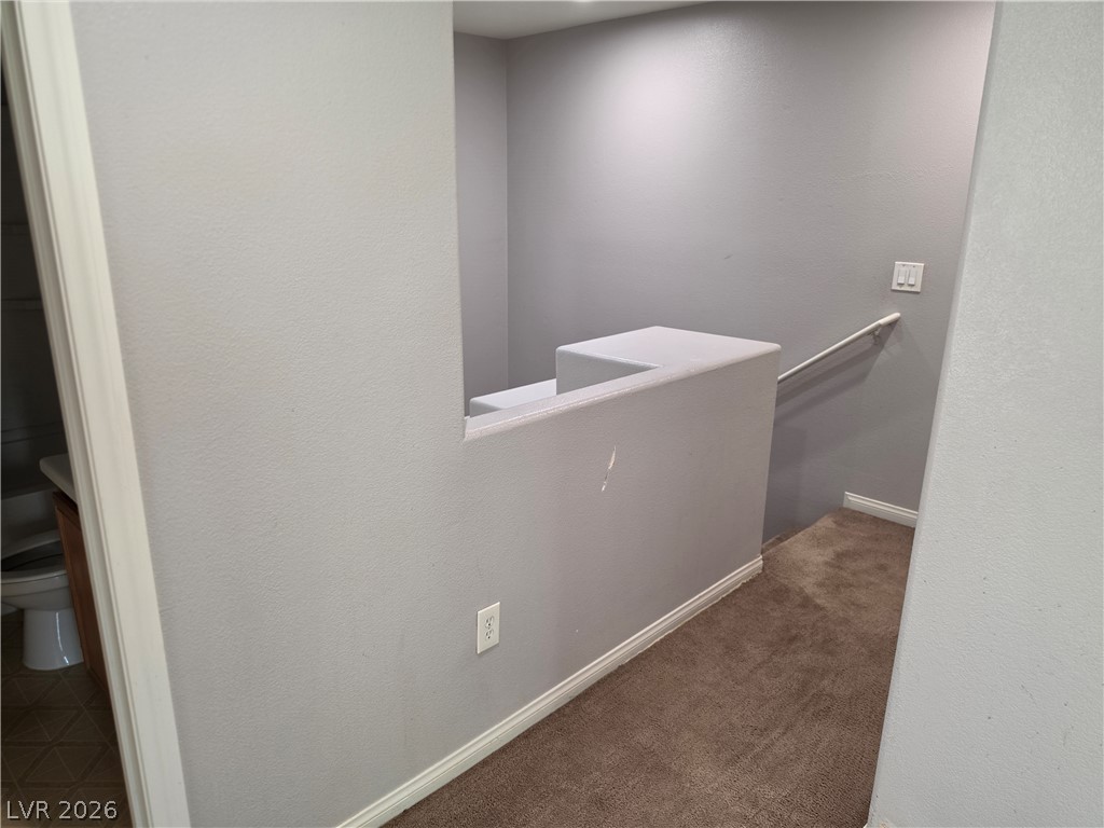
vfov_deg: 58.9
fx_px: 734
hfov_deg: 73.9
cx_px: 552
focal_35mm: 23
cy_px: 414
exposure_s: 1/120
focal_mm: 6.5
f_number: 1.4
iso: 125
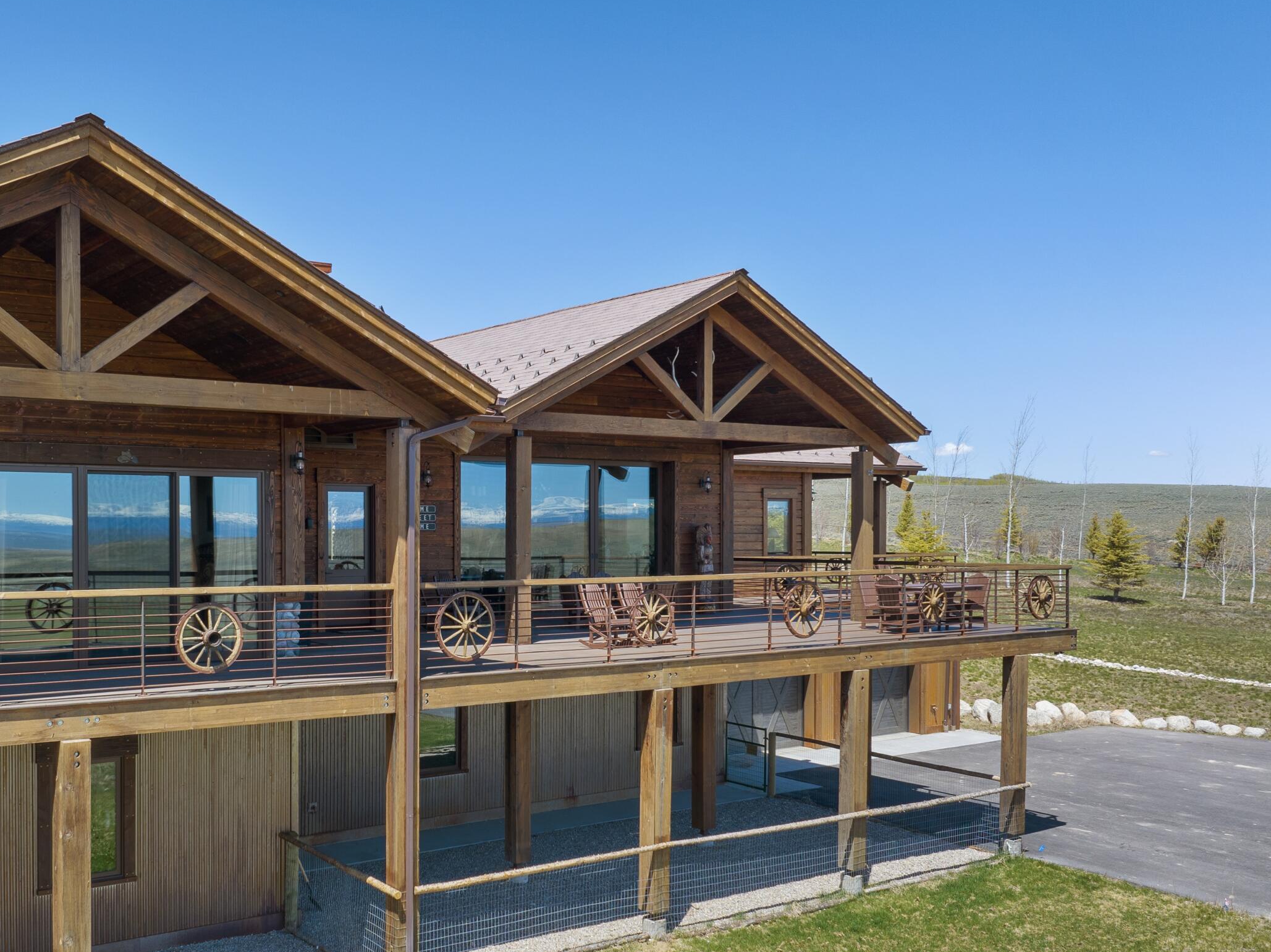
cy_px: 567
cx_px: 452
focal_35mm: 35
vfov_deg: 40.5
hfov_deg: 51.9
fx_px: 1285
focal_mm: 12.29
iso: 100
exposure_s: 1/400
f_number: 5
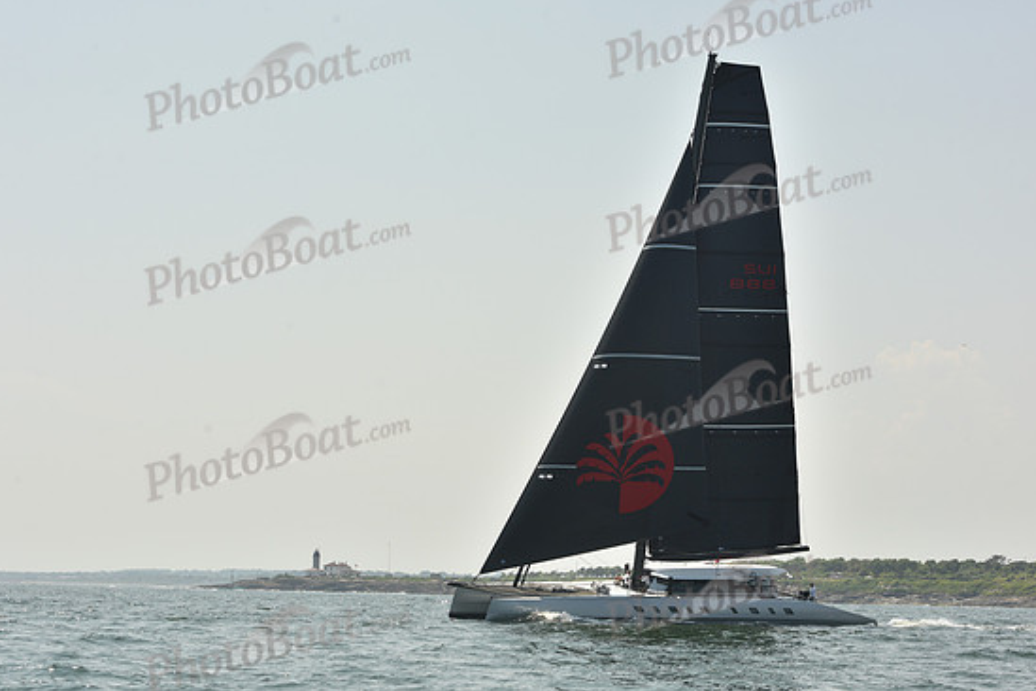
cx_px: 510
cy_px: 328
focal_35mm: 74
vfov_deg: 18.4
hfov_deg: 27.3
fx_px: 2129
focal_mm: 70
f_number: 9
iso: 250
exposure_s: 1/800
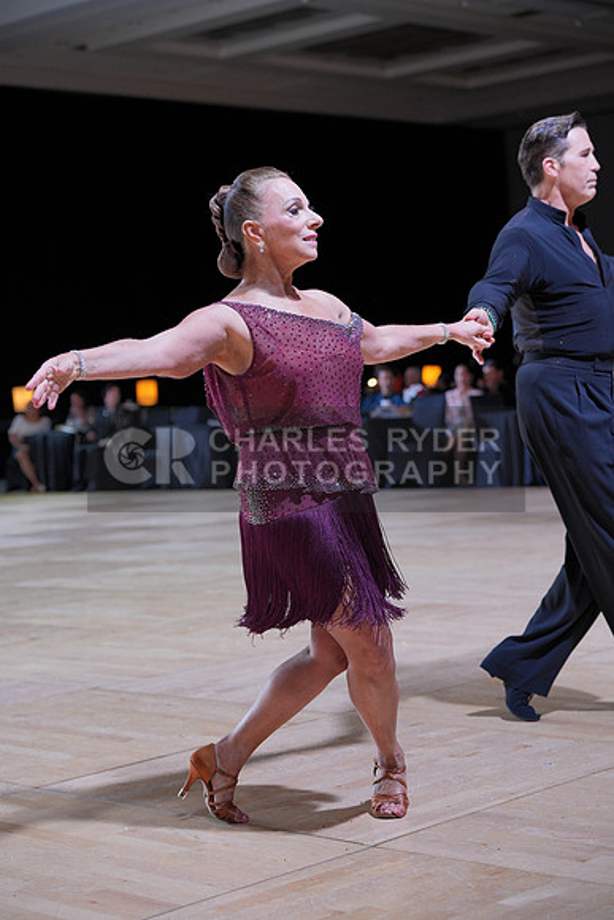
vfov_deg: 28.8
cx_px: 307
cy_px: 460
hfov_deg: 19.5
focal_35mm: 70
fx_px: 1790
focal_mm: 70
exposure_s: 1/400
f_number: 4
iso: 800
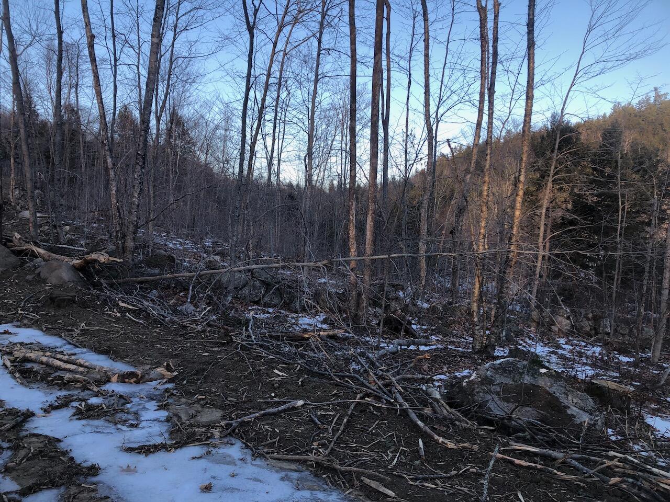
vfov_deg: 49.7
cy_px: 251
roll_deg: -0.8
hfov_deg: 63.4
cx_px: 335
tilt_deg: -0.2
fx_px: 542
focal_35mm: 28
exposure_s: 1/348
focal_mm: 3.99
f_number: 1.8
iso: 20
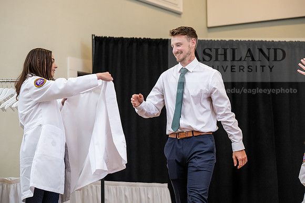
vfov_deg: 13.3
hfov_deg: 19.8
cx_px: 152
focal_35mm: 103
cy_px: 102
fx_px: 873
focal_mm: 103
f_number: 3.5
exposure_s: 1/200
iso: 1600
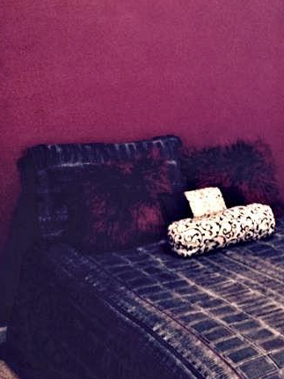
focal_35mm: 69
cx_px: 329
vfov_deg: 28.1
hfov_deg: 20.2
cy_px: 151
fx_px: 754
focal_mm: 4.15
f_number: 2.2
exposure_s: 1/24
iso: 320
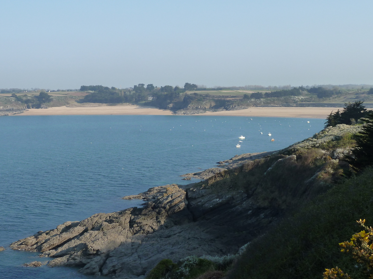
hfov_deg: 36.2
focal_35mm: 53
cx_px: 176
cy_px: 131
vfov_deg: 27.5
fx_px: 571
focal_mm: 7.3
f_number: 4
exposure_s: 1/400
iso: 125
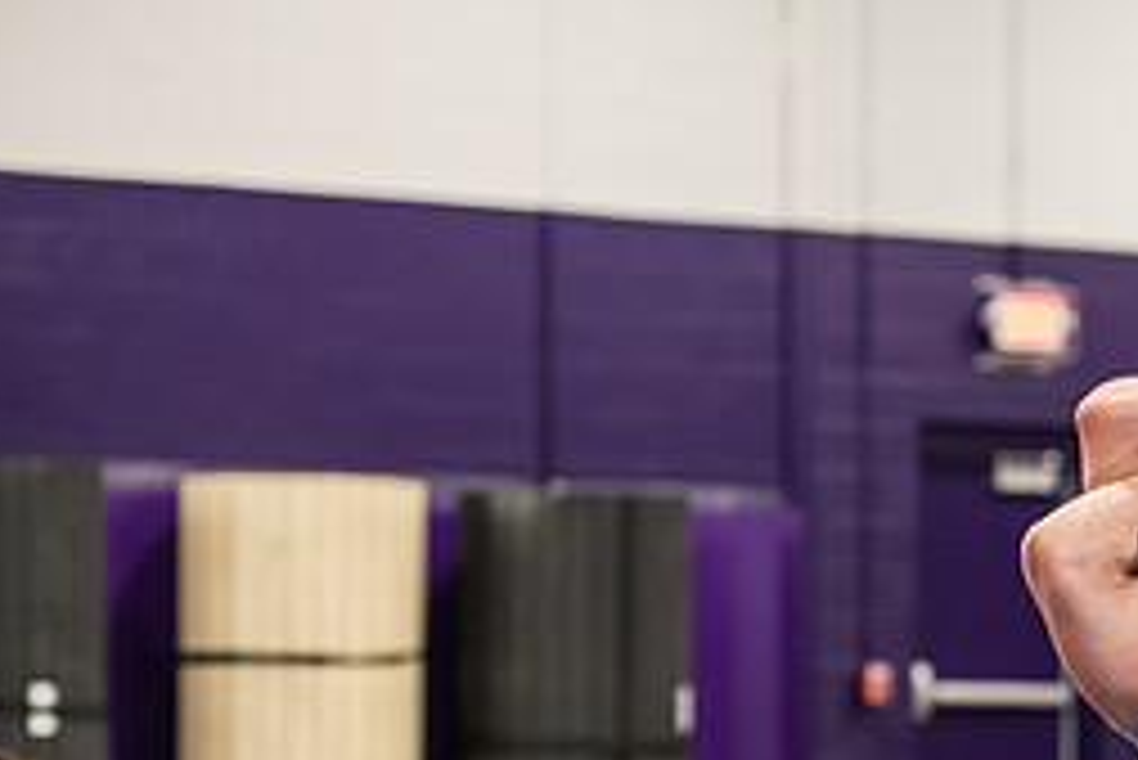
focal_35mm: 225
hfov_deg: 9.1
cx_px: 1268
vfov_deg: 6.1
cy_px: 785
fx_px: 7116
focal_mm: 98
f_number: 3.2
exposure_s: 1/250
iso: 2000
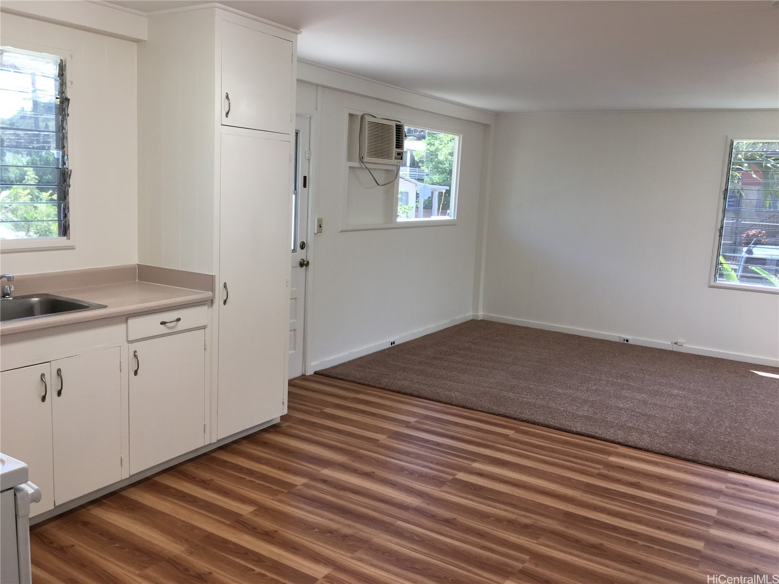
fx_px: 653
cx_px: 390
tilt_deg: -8.0
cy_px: 292
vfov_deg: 48.2
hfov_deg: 61.7
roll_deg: -1.7
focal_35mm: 29
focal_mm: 4.15
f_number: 2.2
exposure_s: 1/30
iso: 32
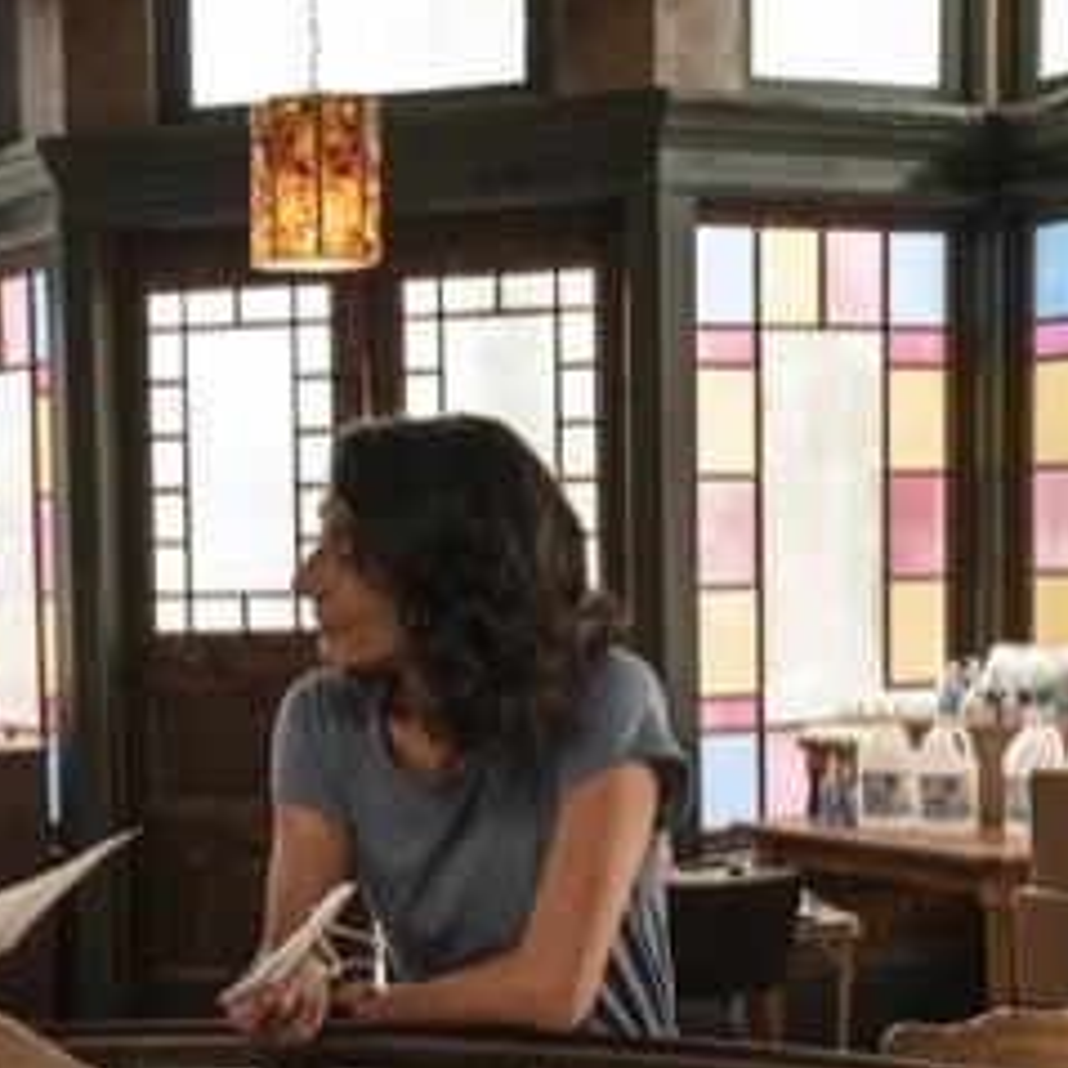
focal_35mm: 73
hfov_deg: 23.2
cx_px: 152
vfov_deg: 23.6
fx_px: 2548
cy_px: 655
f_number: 5.6
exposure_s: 1/100
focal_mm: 41
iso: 1000
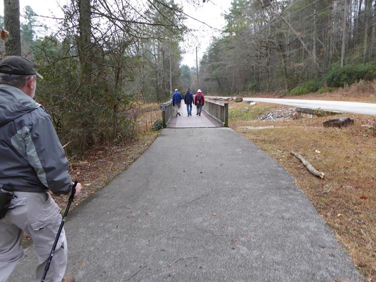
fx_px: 271
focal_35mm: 25
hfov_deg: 69.4
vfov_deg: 54.9
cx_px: 188
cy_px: 141
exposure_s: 1/160
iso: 200
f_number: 3.3
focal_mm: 4.3
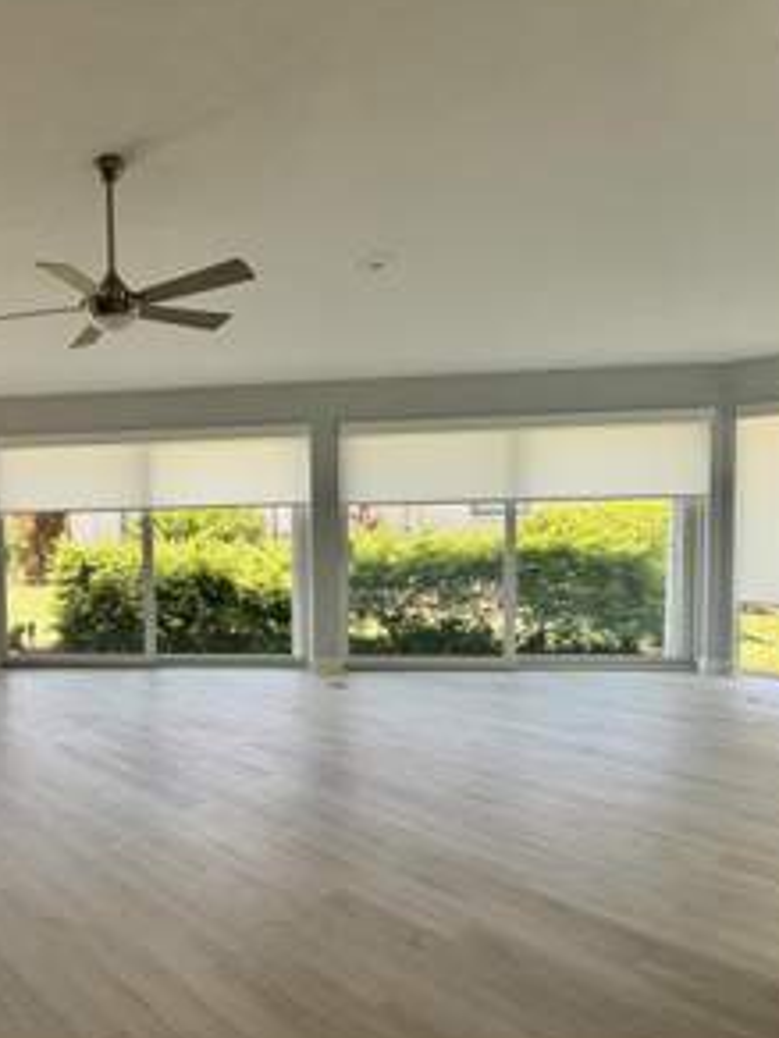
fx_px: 690
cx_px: 92
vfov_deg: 73.9
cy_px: 531
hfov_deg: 52.5
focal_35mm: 23
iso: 50
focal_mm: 2.22
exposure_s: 1/120
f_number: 2.2
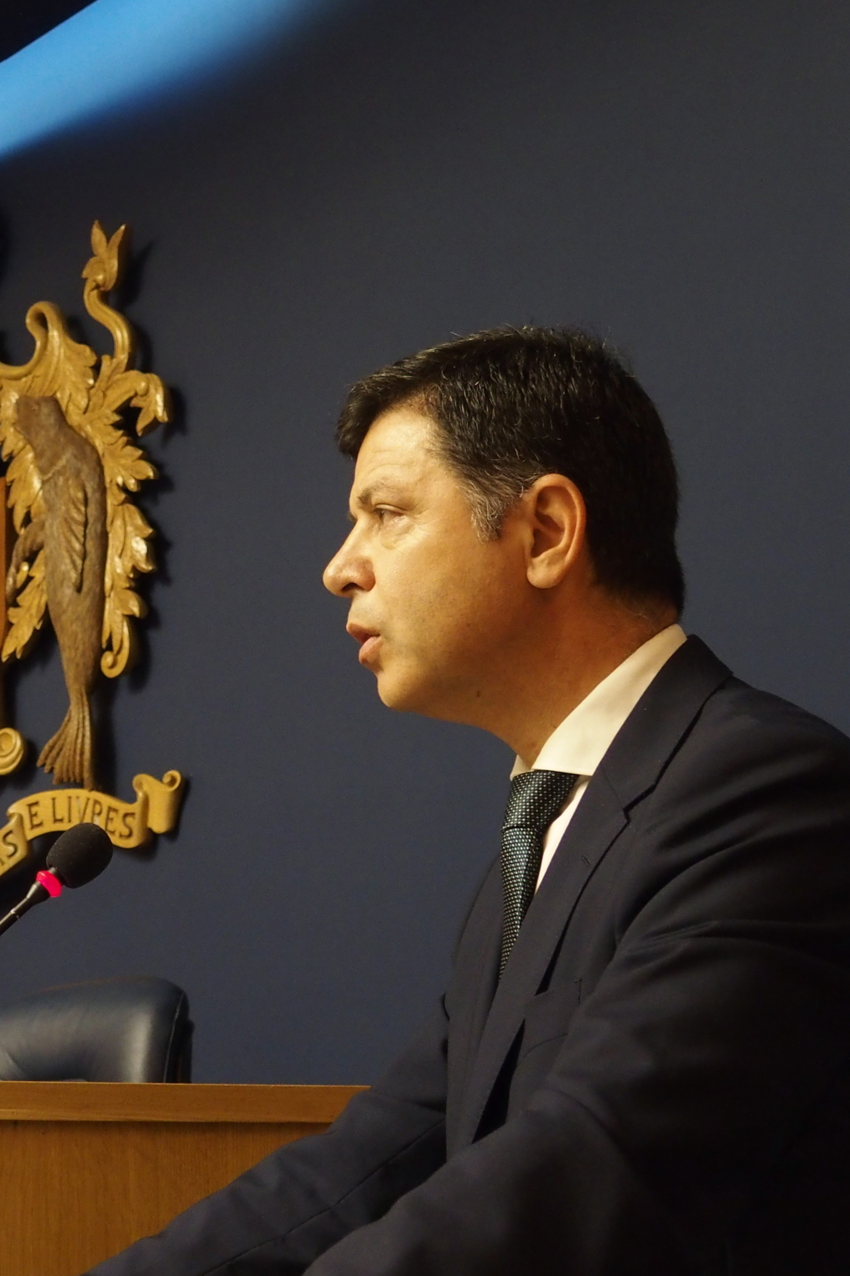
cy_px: 643
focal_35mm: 70
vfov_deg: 28.8
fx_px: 2479
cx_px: 114
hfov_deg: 19.2
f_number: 2.8
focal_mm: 10.8
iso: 640
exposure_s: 1/50
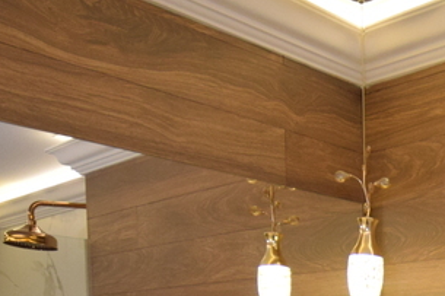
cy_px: 418
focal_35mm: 59
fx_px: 729
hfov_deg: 31.0
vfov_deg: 20.3
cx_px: 463
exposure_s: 1/100
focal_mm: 10
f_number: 5
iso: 800
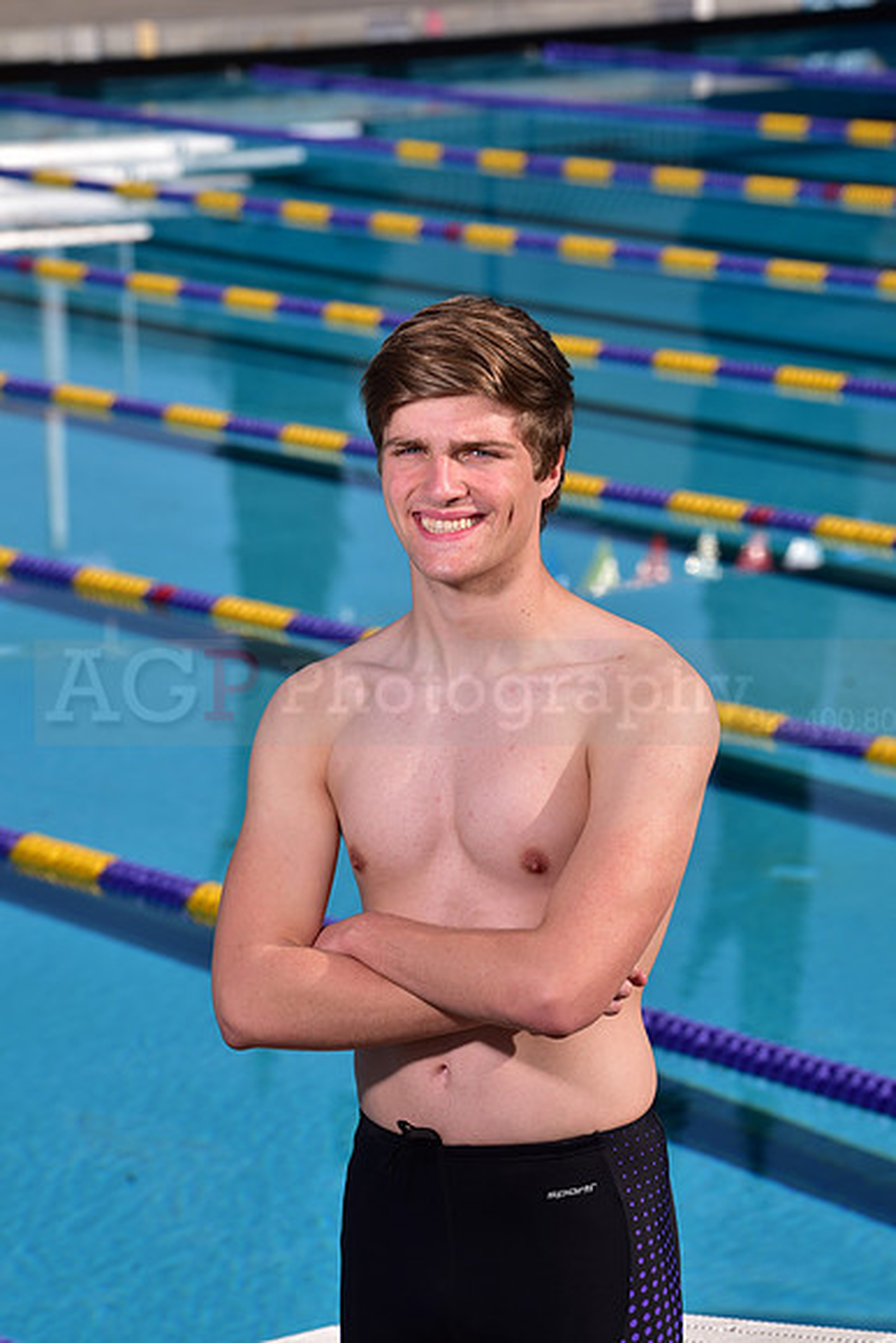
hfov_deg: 8.6
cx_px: 448
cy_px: 672
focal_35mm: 160
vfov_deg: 12.8
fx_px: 5969
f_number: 9
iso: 80
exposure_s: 1/250
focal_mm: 160
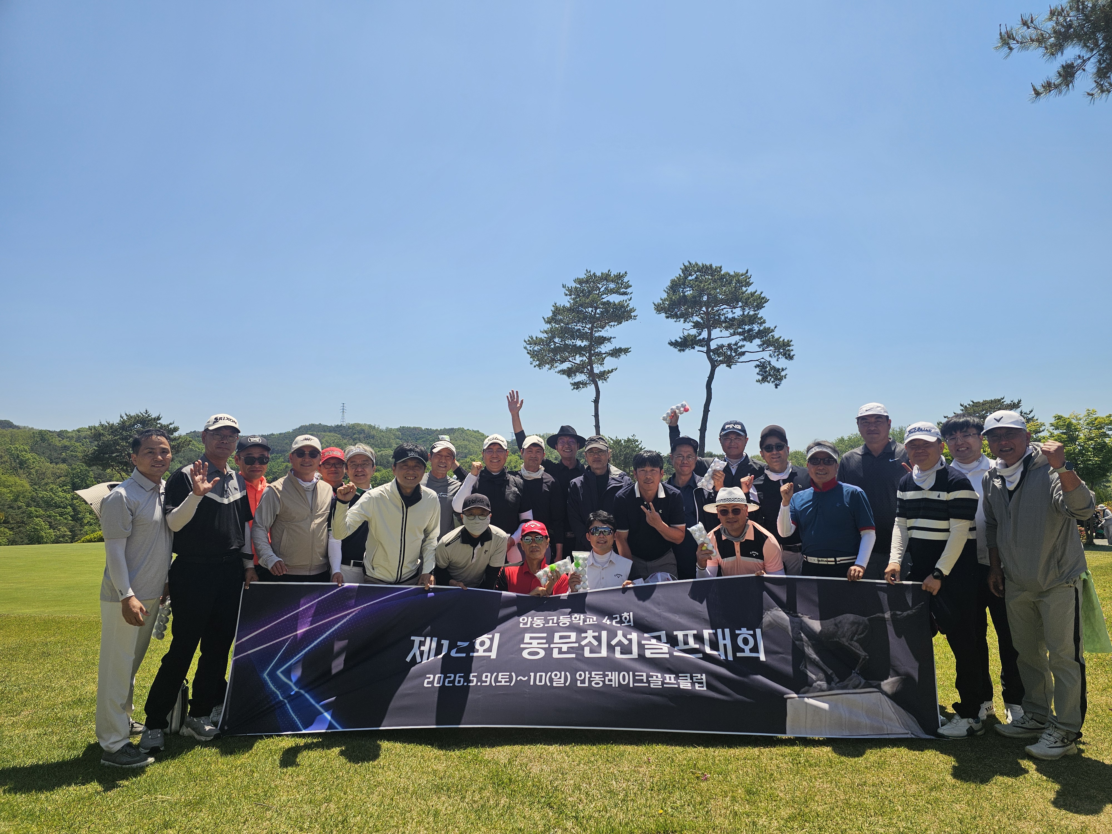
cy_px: 417
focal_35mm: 23
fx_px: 739
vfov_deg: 58.9
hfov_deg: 73.9
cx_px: 556
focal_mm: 6.3
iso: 10
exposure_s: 1/1078
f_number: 1.7
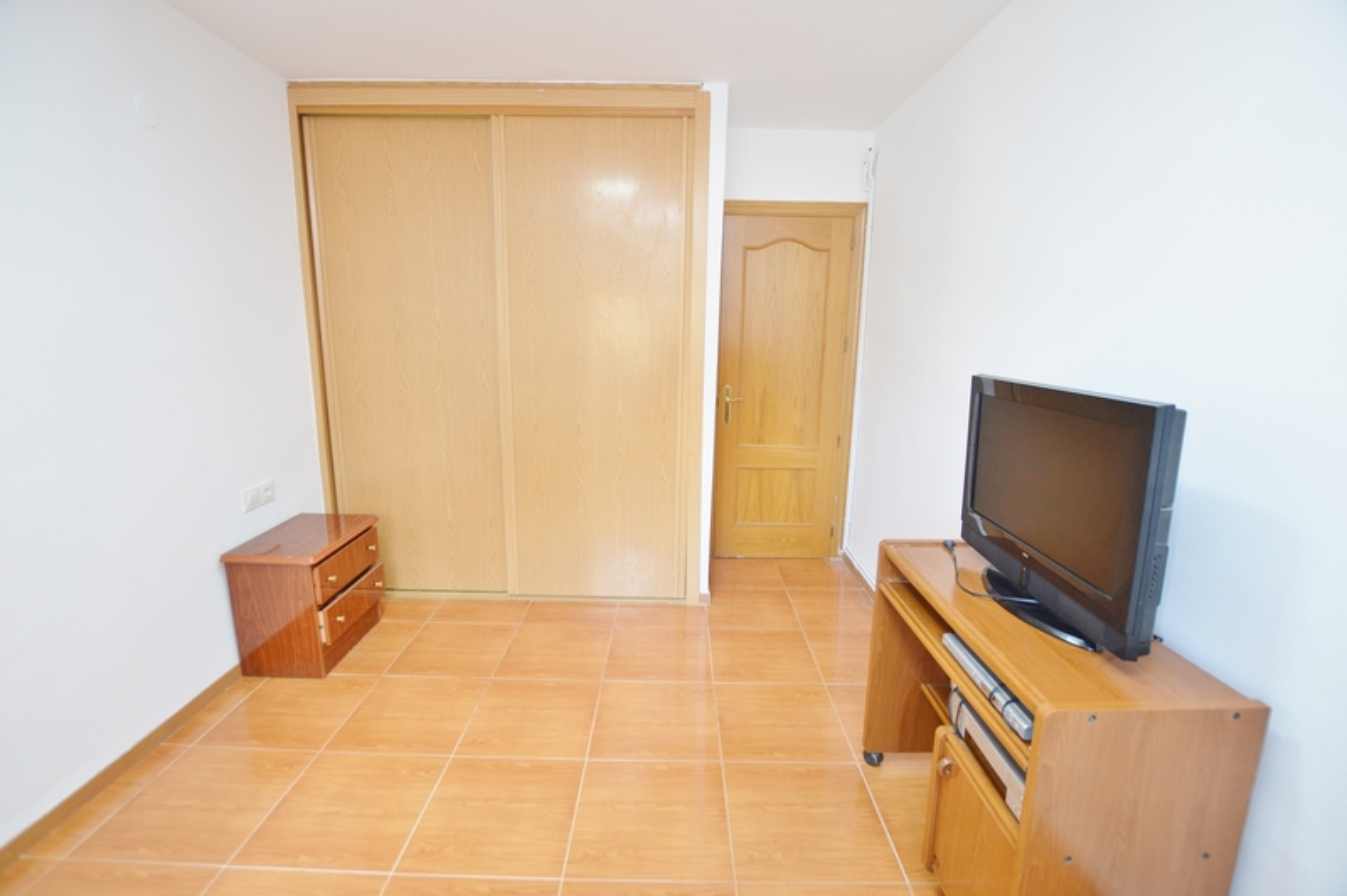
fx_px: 561
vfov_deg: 77.2
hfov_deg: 100.4
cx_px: 674
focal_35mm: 15
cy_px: 448
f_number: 3.5
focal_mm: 10
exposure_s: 1/60
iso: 450
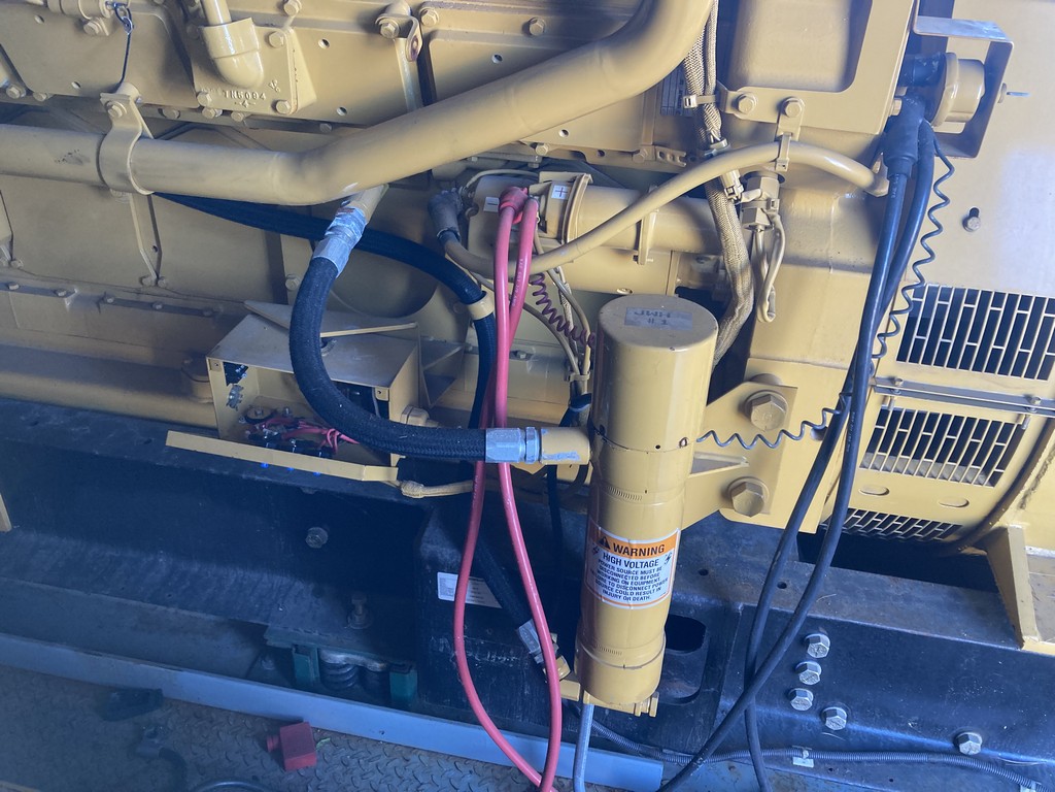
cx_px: 528
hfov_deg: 63.4
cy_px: 396
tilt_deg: -33.3
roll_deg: -4.5
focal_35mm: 28
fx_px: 853
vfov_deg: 49.7
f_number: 1.8
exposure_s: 1/60
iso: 125
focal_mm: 3.99
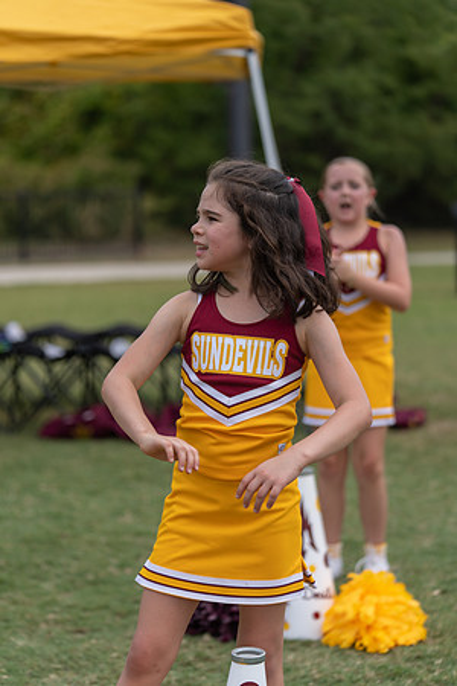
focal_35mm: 92
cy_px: 343
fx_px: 1752
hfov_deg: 14.9
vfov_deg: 22.1
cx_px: 228
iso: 80
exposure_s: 1/1250
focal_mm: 92
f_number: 2.8
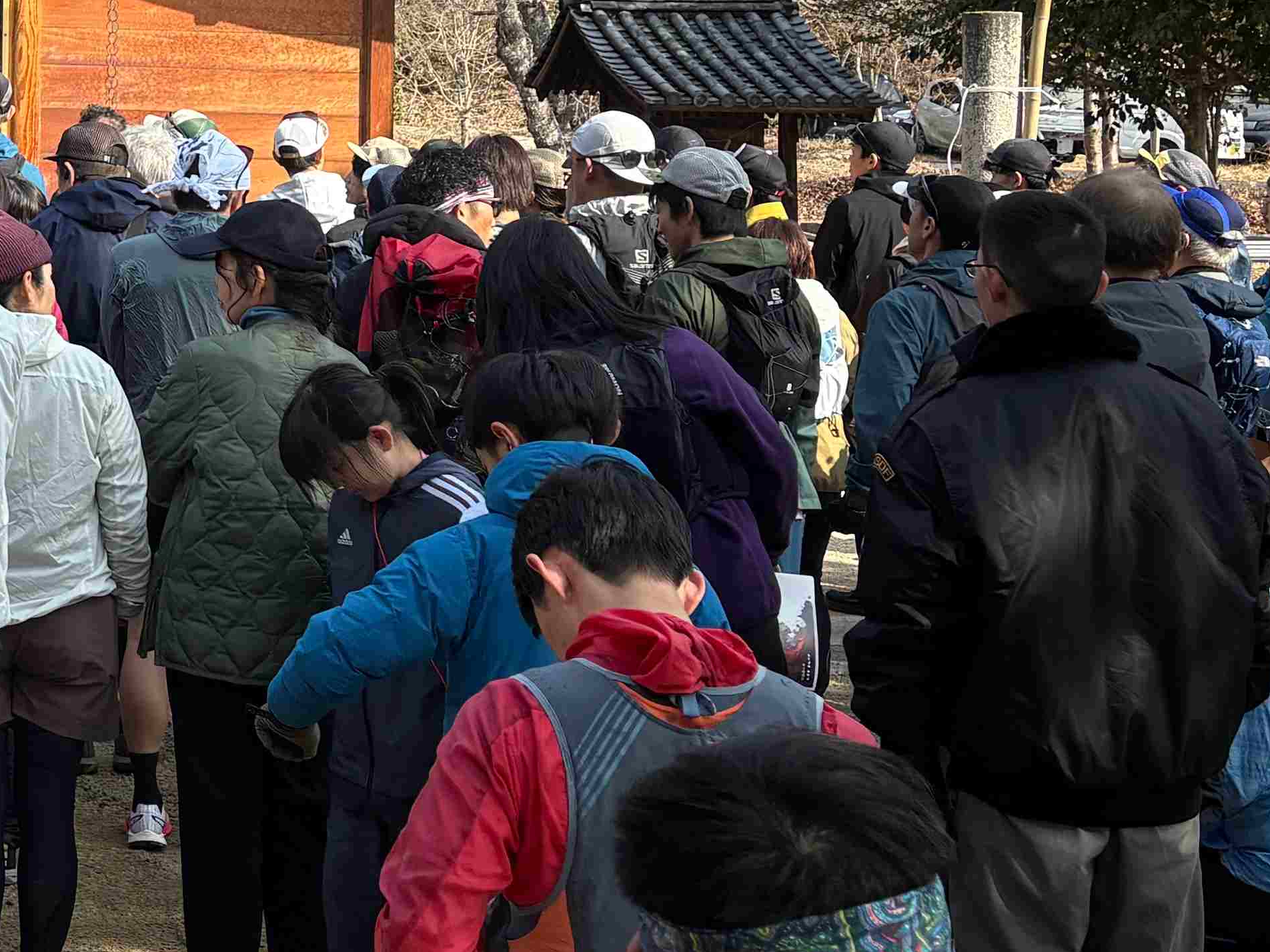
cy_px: 9
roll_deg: -0.7
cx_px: -362
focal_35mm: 78
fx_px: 2862
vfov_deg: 18.4
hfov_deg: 22.5
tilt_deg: +2.1
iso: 50
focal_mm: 5.96
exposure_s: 1/1155
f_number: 1.6
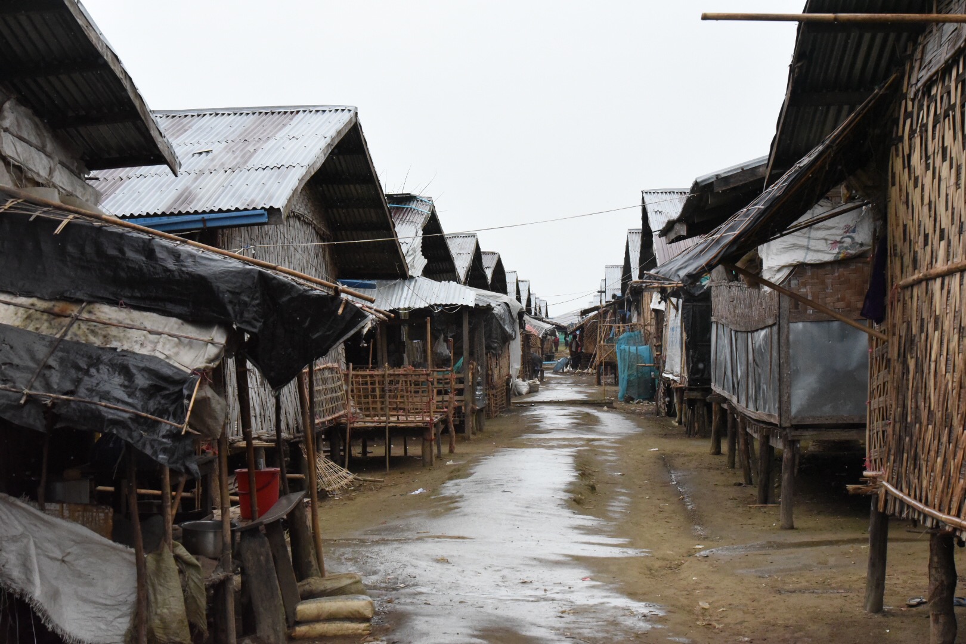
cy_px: 322
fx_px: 1878
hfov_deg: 28.8
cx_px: 483
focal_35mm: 70
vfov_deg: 19.5
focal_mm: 70
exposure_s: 1/2500
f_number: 13
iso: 10000
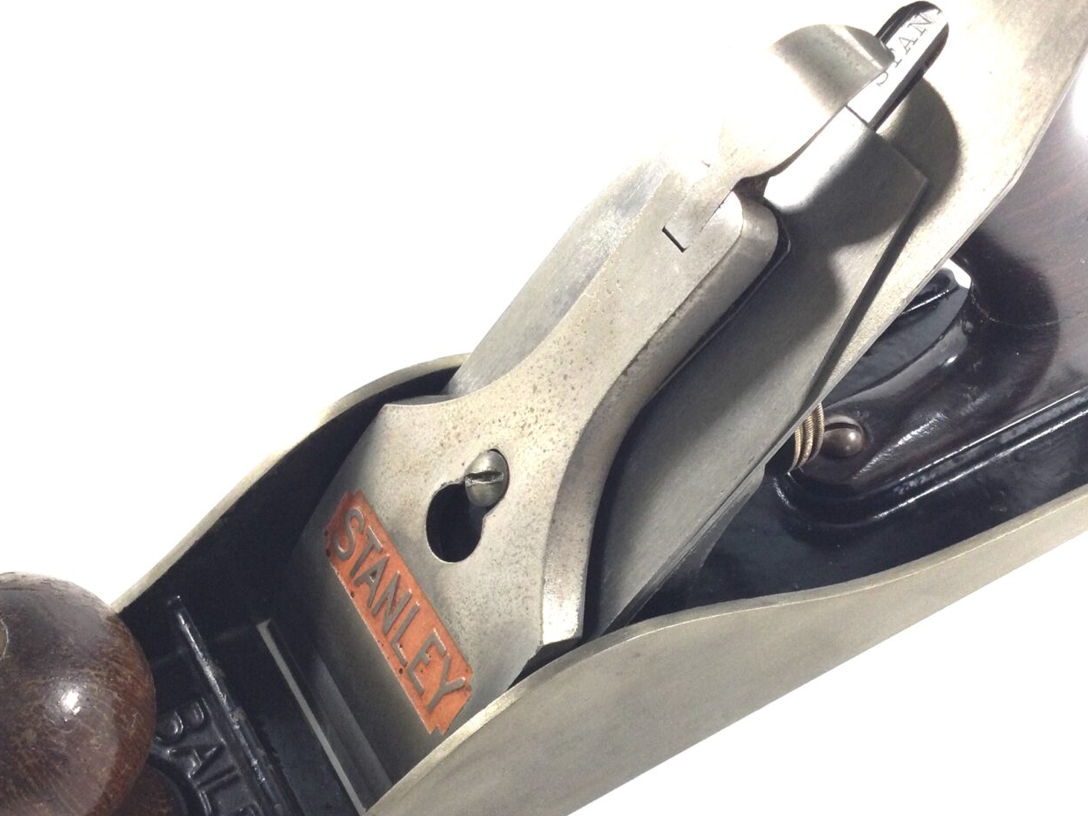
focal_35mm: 48
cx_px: 594
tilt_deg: -51.2
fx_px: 1509
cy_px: 459
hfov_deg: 39.6
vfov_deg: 30.2
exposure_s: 1/100
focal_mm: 3.3
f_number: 2.4
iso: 40
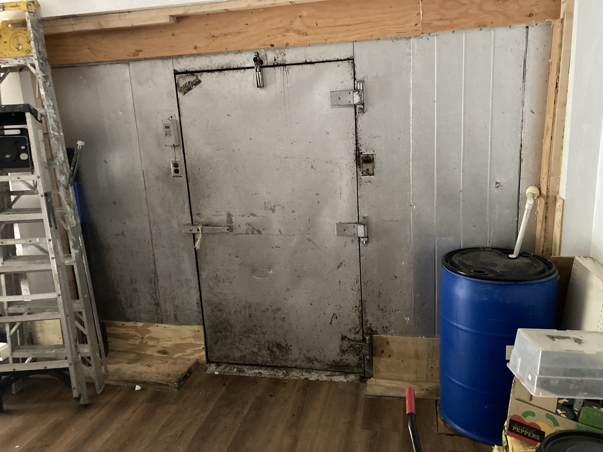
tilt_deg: -12.4
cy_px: 226
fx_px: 488
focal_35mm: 28
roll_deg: +1.3
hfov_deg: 63.4
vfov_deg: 49.7
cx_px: 302
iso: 640
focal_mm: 3.99
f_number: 1.8
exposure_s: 1/28
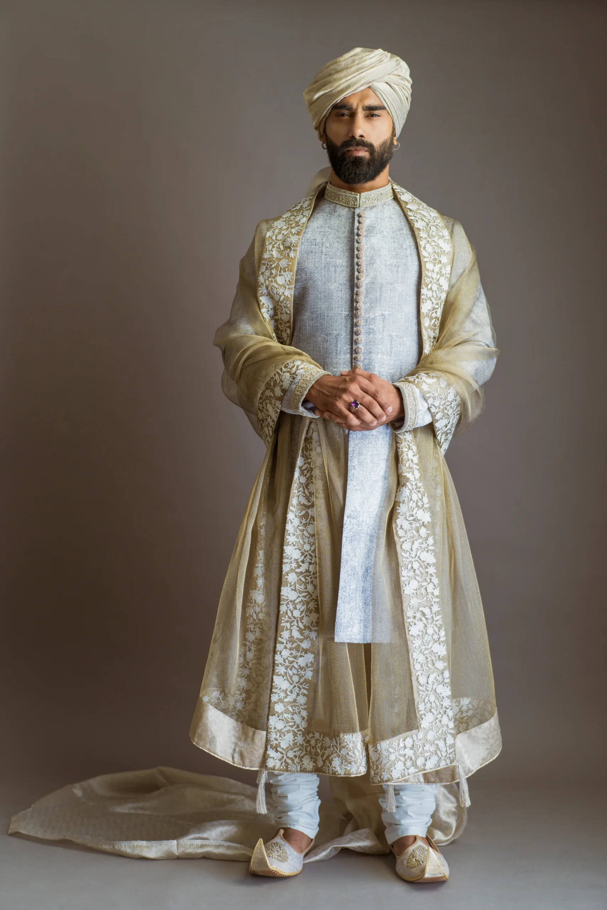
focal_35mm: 55
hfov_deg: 24.6
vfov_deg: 36.2
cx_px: 304
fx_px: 1391
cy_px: 455
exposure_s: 1/160
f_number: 1.8
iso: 100
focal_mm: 55
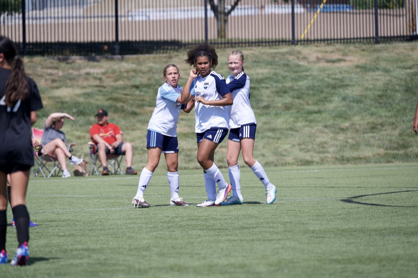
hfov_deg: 7.4
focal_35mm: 280
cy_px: 139
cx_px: 209
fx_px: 3250
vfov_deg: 4.9
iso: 100
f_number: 6.3
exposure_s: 1/640
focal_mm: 280
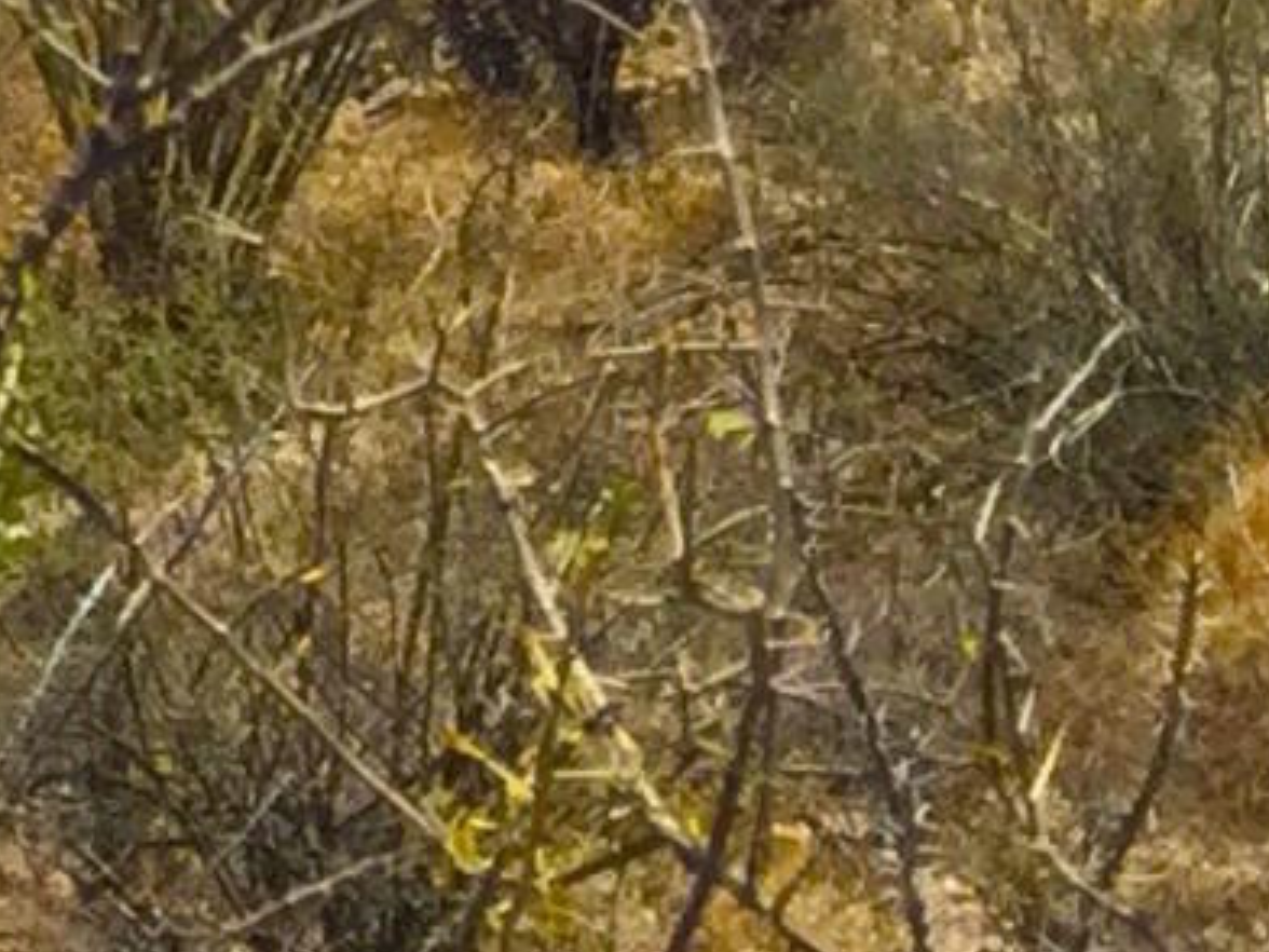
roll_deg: -0.9
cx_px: -2409
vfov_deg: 6.1
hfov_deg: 7.8
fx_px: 8138
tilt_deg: -3.2
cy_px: -1959
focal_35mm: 222
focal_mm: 4.15
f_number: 2.2
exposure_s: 1/2639
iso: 32
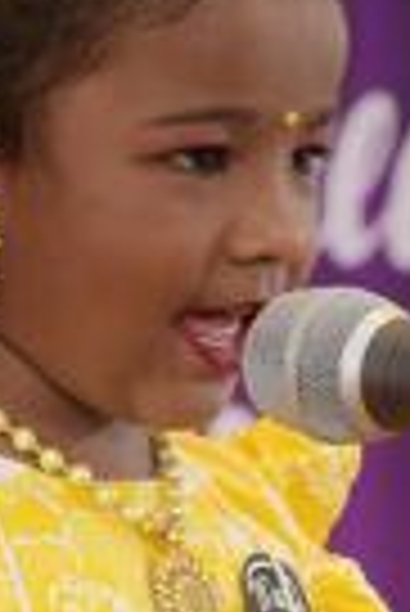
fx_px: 9405
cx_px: 257
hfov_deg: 2.5
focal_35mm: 552
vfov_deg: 3.7
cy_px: 904
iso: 1250
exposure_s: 1/125
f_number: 7.1
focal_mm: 98
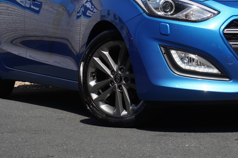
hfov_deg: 16.2
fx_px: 832
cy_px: 14
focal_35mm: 126
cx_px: 182
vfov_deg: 10.8
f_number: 6.3
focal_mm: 43
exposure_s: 1/250
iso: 100
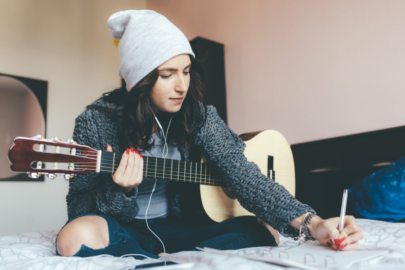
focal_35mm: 35
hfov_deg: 54.4
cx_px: 202
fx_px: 394
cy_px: 135
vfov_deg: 37.9
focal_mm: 35
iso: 1600
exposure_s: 1/200
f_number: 2.8
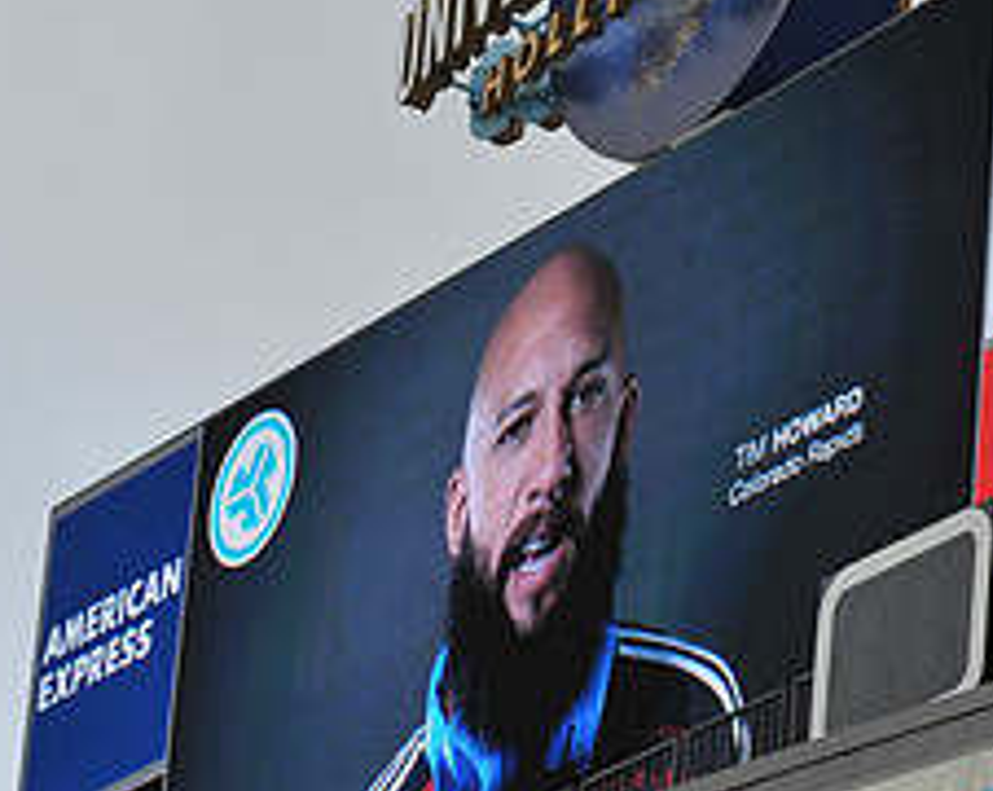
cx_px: 615
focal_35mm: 246
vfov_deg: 6.3
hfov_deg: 7.9
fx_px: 7217
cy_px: 343
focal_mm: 102
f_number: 7.1
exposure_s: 1/200
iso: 400
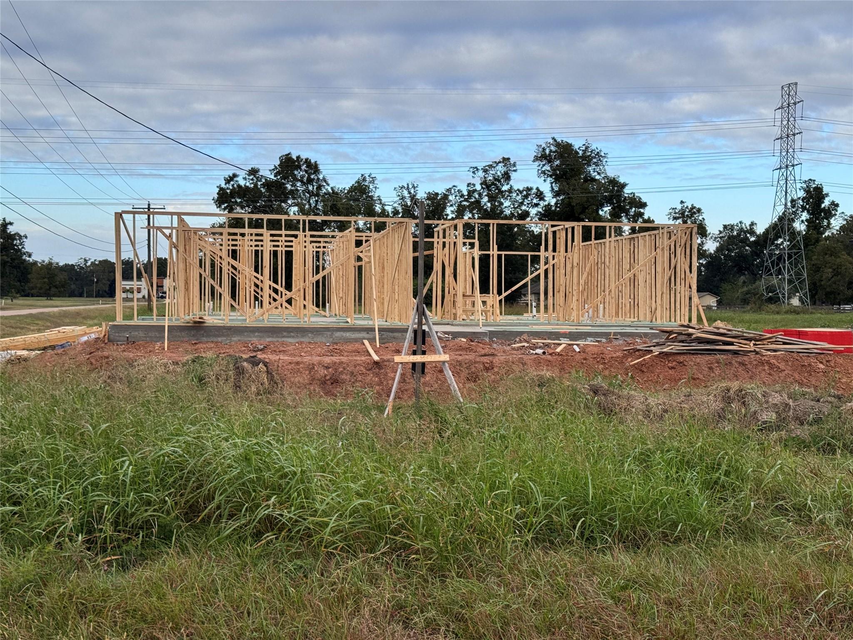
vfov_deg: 30.3
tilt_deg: -1.2
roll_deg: -0.8
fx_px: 1183
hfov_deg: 39.7
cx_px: 426
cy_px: 320
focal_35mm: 48
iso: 64
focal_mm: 6.76
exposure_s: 1/1193
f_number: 1.78
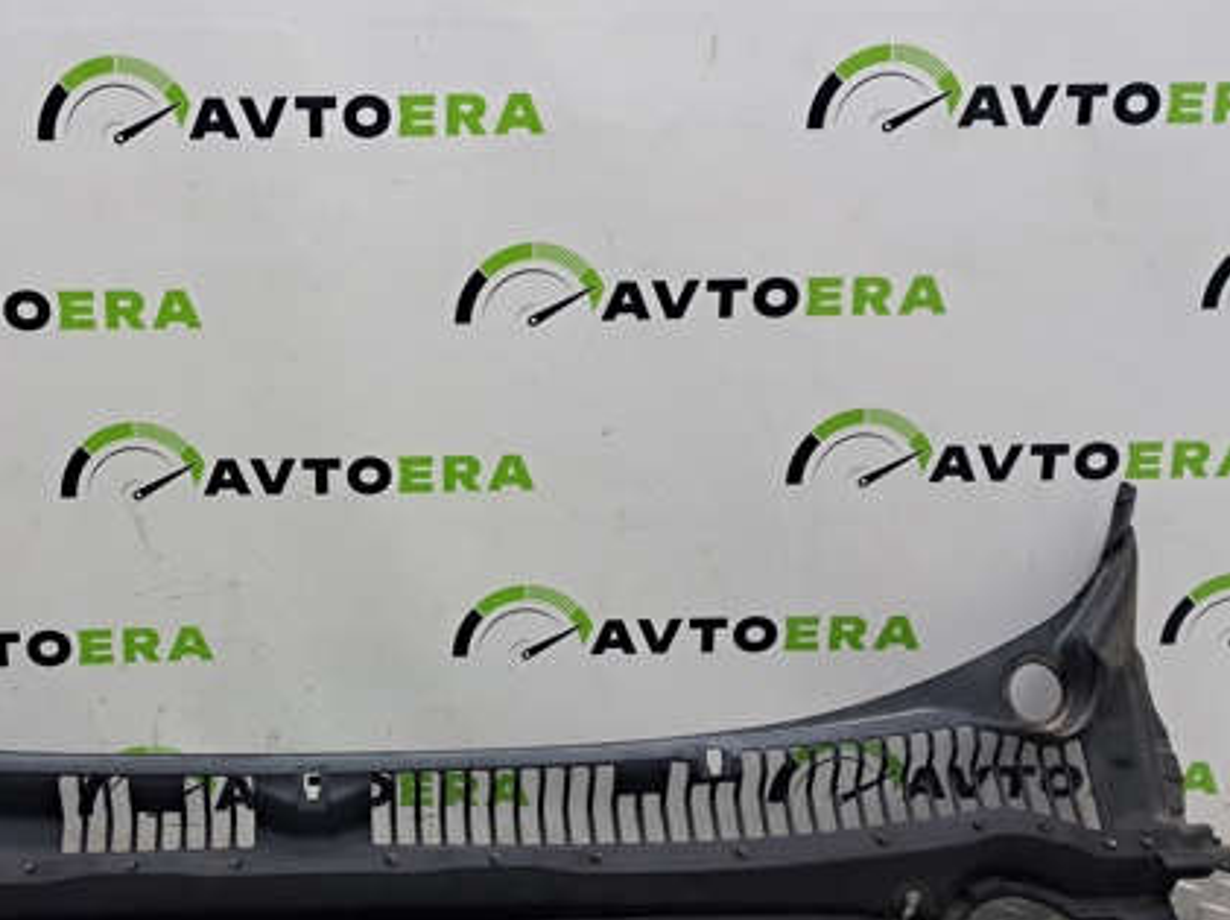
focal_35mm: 41
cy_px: 594
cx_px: 321
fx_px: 1456
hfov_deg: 44.4
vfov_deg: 34.8
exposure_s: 1/50
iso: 80
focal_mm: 4
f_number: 1.8
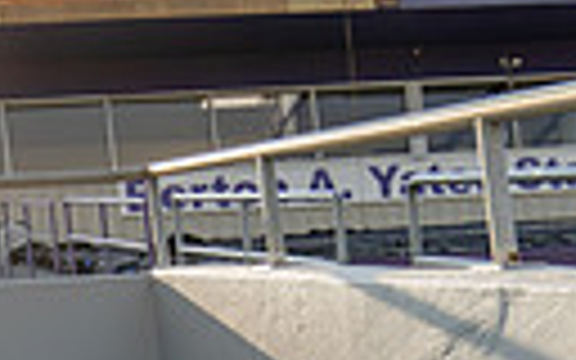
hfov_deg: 23.2
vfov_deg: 11.5
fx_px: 1350
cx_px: 18
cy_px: 954
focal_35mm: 86
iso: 100
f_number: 8
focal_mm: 24
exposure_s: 1/250
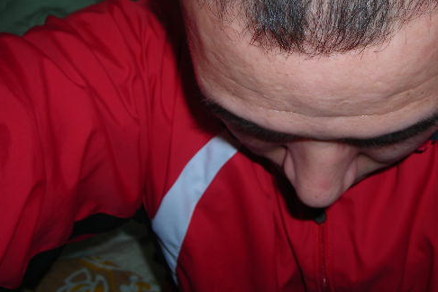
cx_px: 278
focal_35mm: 52
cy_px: 83
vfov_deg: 25.8
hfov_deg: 37.9
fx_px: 633
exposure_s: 1/60.1
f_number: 3.2
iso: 50
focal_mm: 6.3
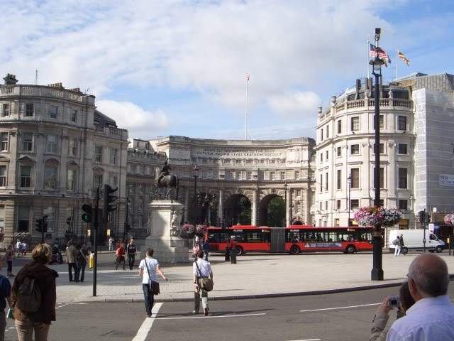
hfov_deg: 42.9
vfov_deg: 32.9
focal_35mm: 44
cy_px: 170
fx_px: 577
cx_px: 227
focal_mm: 9.2
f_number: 5
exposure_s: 1/400
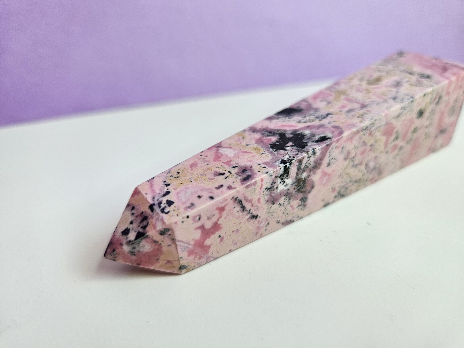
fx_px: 308
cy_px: 174
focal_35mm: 23
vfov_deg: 58.9
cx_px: 232
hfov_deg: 73.9
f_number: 1.8
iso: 50
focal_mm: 5.4
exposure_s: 1/180
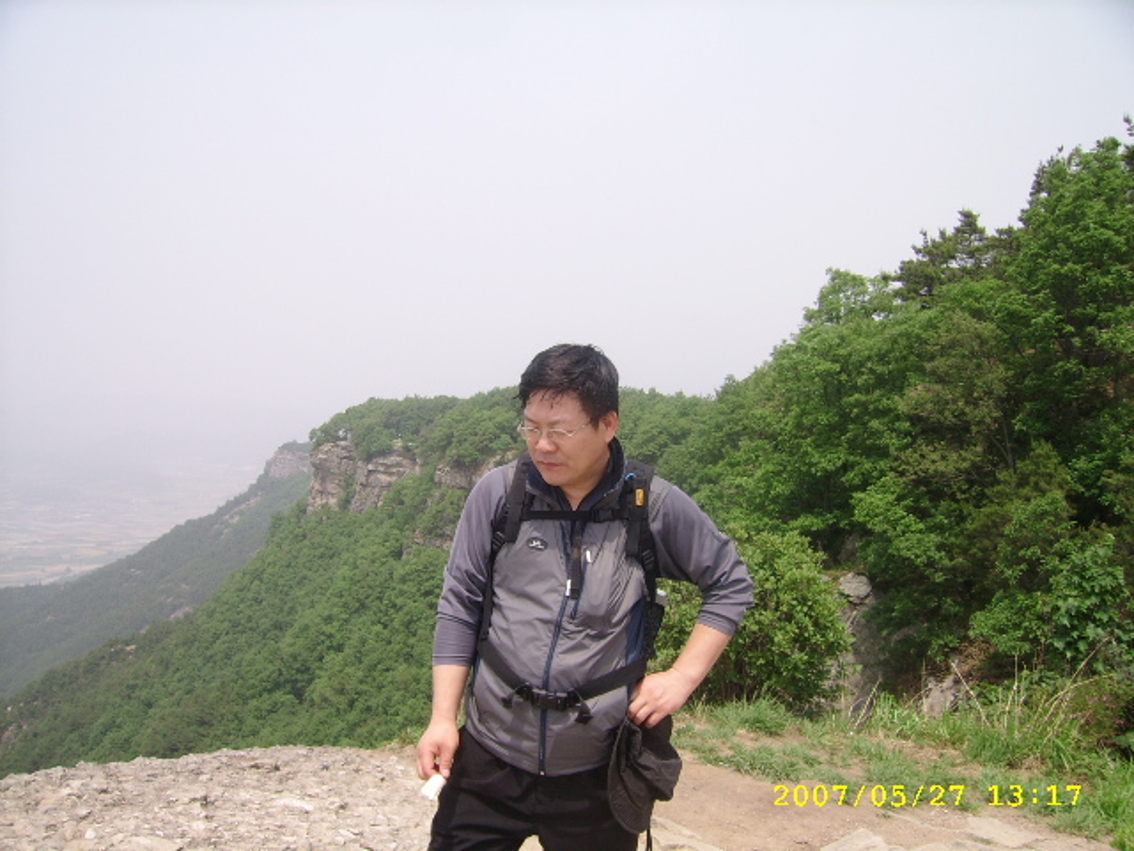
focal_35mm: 35
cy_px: 426
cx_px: 567
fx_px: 1147
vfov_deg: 40.7
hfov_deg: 52.6
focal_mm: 5.95
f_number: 5.8
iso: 50
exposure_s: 1/272
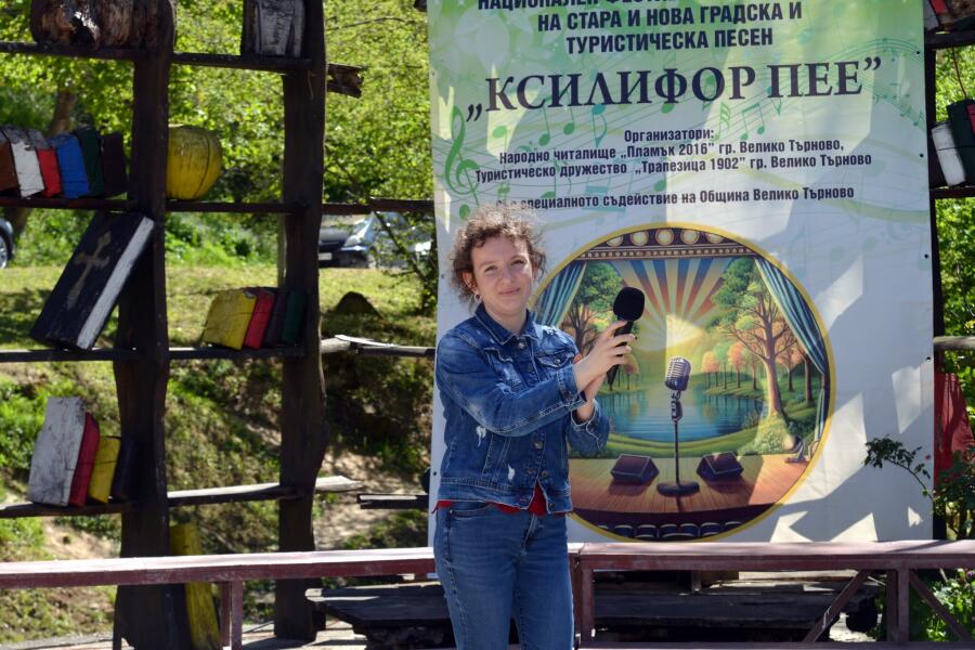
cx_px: 488
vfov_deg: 14.4
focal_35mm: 95
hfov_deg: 21.5
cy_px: 325
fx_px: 2573
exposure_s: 1/125
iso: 160
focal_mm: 95
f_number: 5.6
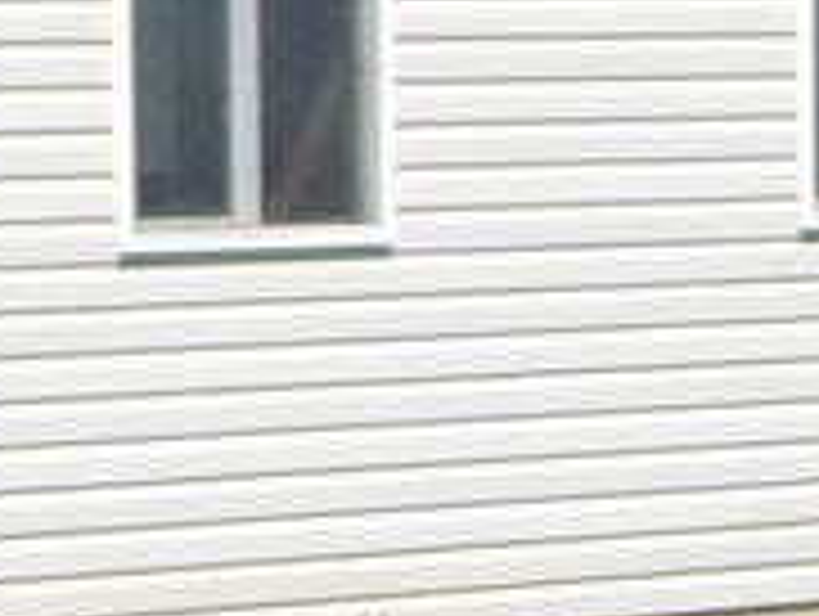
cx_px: -284
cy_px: -85
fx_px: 8126
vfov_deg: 4.3
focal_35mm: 343
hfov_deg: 5.7
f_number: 4
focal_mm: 10.9
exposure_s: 1/1500
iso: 125
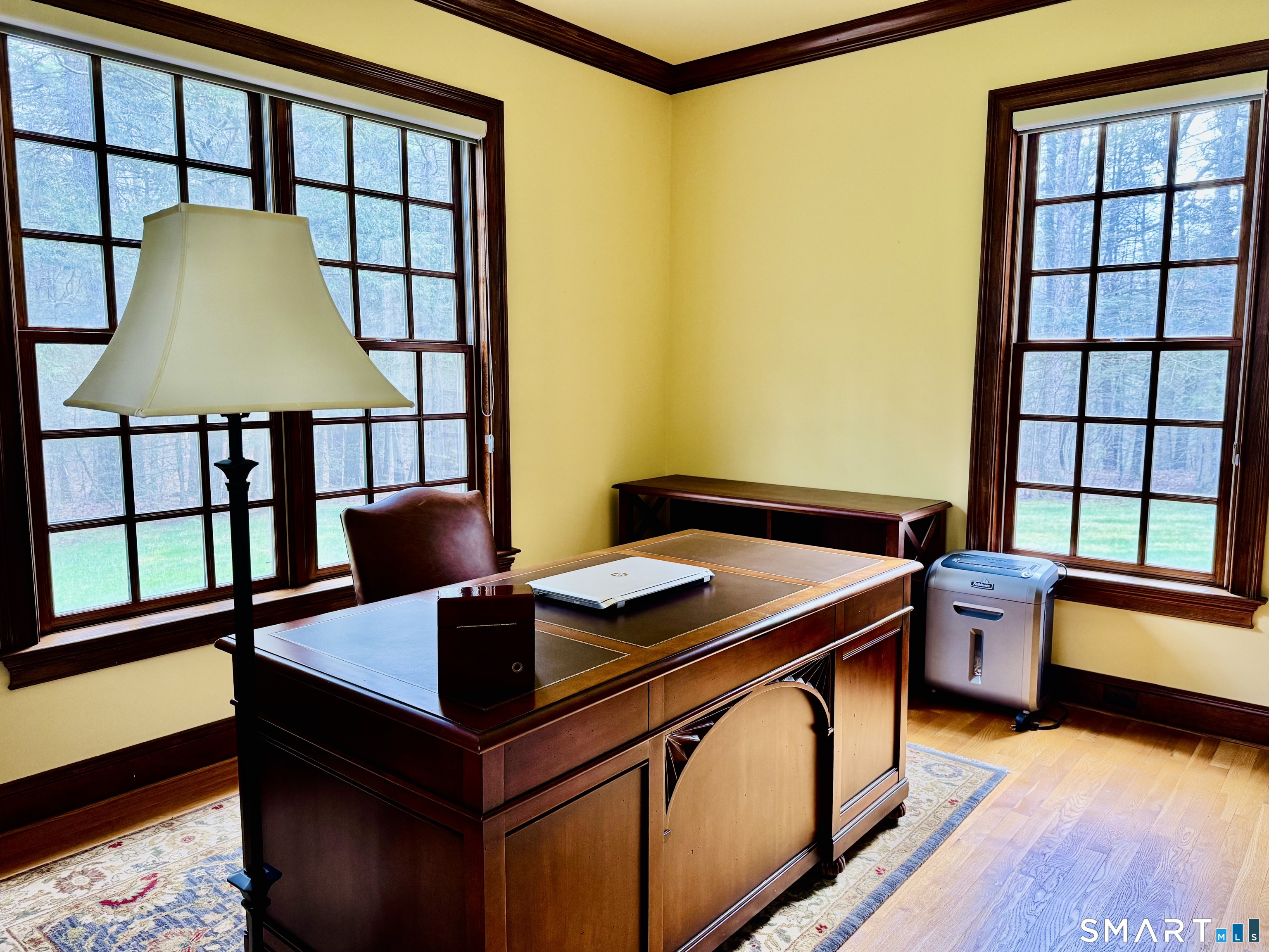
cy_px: 476
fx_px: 880
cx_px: 634
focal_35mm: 24
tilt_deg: -6.4
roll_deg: -1.4
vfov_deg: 56.8
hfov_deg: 71.6
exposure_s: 1/66
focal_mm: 6.76
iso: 200
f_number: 1.78
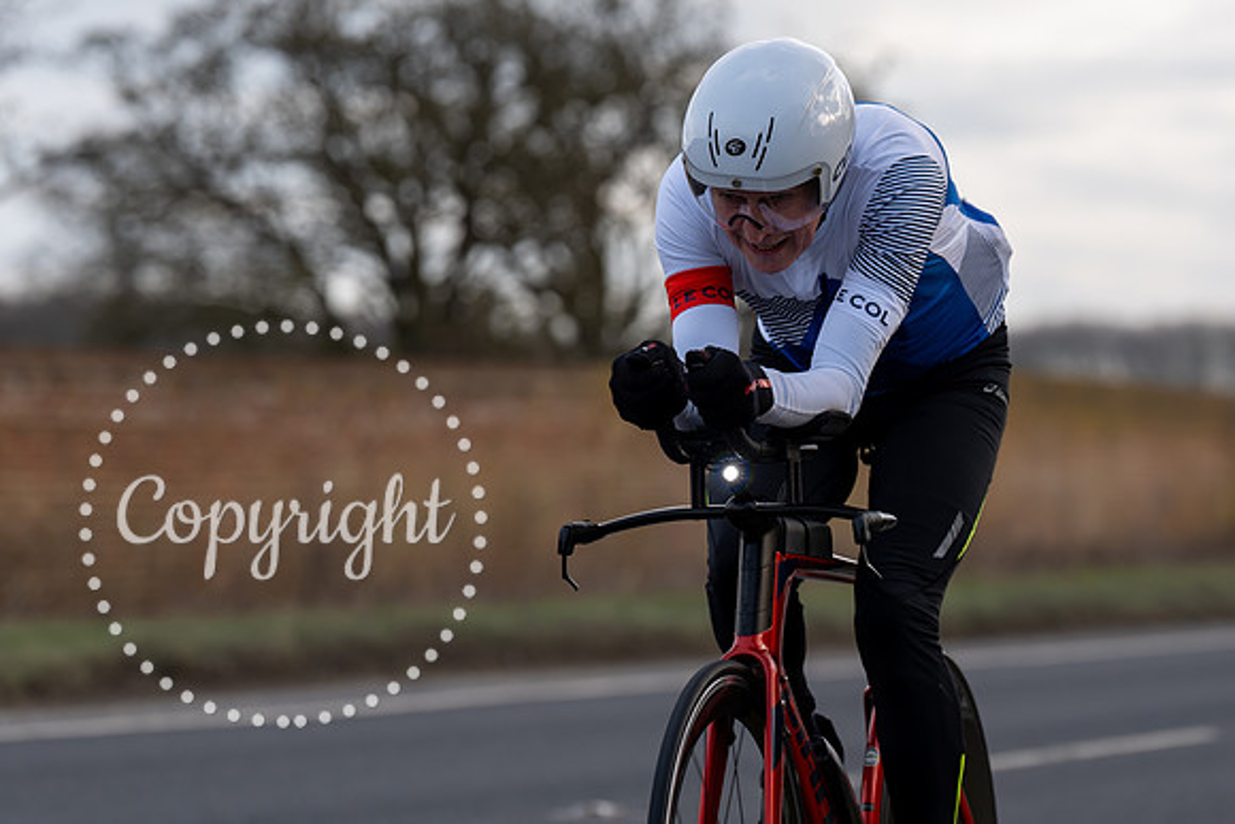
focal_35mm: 182
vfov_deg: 7.5
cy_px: 273
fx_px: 6245
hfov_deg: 11.3
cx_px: 674
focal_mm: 136
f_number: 3.5
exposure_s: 1/800
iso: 160
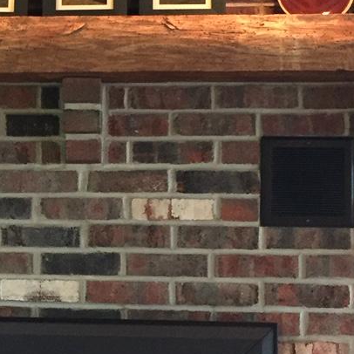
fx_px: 1192
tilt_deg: +3.9
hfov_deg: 16.5
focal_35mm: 103
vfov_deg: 16.9
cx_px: -1
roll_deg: -2.4
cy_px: 215
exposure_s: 1/15
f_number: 2.2
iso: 320
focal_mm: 4.15
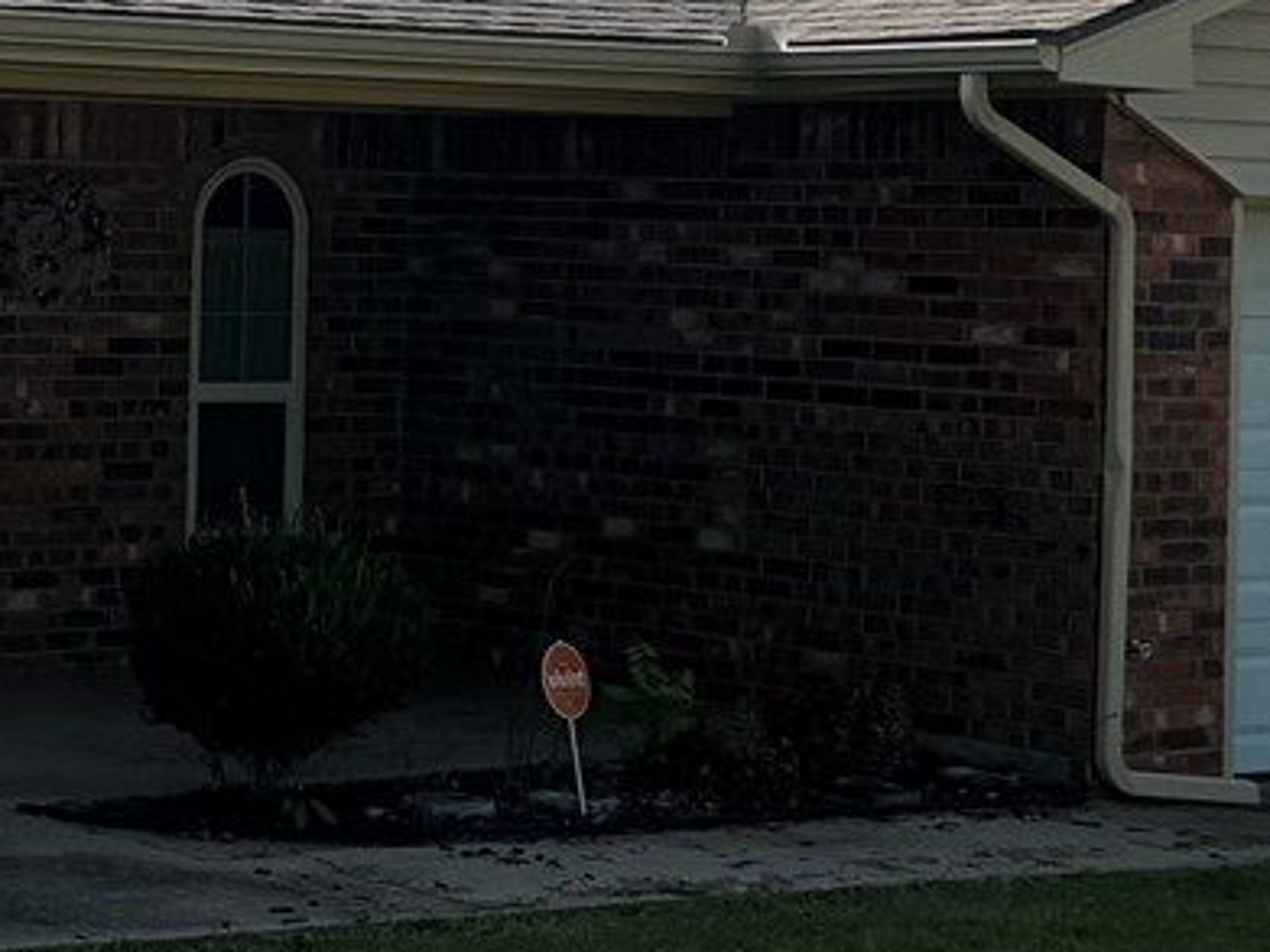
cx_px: 45
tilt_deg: +0.8
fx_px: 4328
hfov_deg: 16.4
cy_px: 114
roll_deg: -1.6
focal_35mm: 118
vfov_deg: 12.5
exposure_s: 1/4950
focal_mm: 6.76
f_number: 1.78
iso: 80
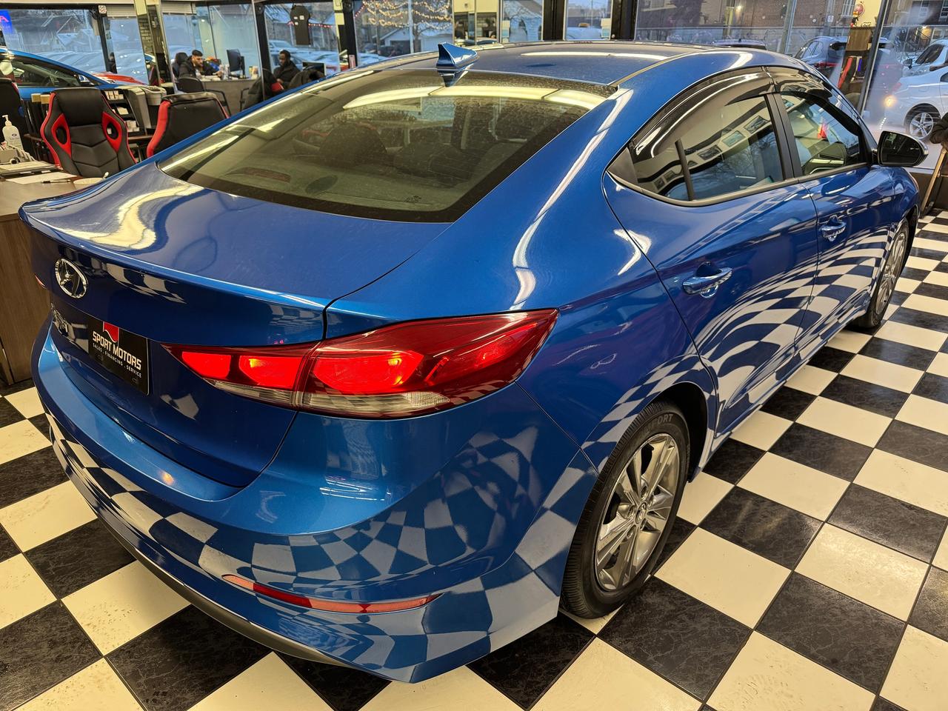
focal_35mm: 24
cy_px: 356
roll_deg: +0.0
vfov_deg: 56.8
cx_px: 474
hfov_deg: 71.6
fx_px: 657
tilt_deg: -25.2
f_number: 1.78
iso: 250
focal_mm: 6.76
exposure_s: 1/60
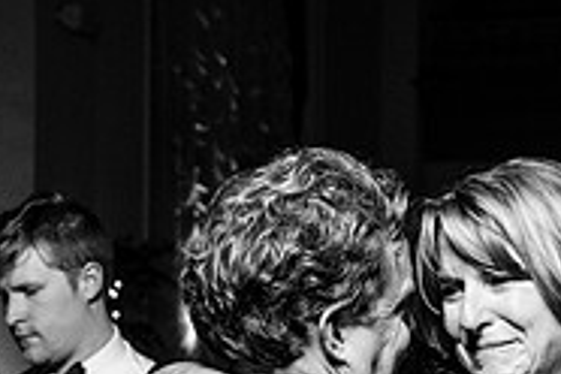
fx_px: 1948
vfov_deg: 10.8
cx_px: 333
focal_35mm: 125
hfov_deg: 16.4
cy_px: 428
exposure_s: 1/200
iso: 2000
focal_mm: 35
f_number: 4
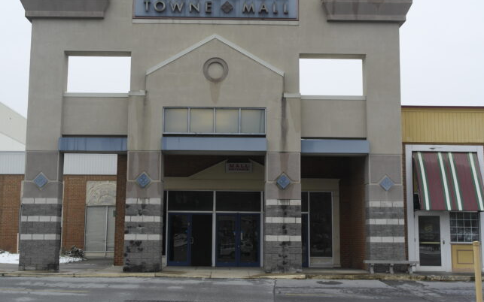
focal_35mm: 56
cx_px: 229
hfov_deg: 36.3
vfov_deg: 23.1
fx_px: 739
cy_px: 113
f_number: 5.6
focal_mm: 30
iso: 100
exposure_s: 1/200
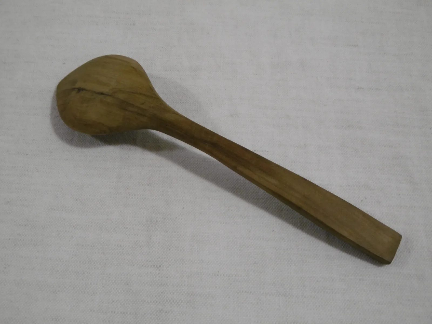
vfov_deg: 33.6
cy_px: 162
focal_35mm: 43
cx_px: 216
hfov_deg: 43.9
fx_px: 537
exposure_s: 1/60
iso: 250
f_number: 3.8
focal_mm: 7.7
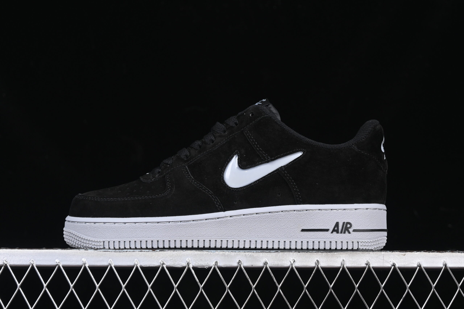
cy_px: 154
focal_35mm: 75
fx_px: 967
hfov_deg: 27.0
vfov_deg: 18.2
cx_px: 232
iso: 160
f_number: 6.3
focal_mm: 50
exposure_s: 1/60
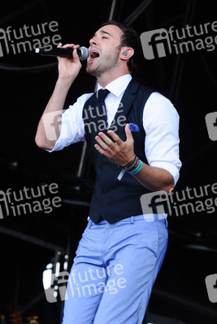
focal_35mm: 138
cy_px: 162
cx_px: 108
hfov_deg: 9.9
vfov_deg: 14.9
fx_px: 1247
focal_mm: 92
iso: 320
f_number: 5
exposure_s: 1/500
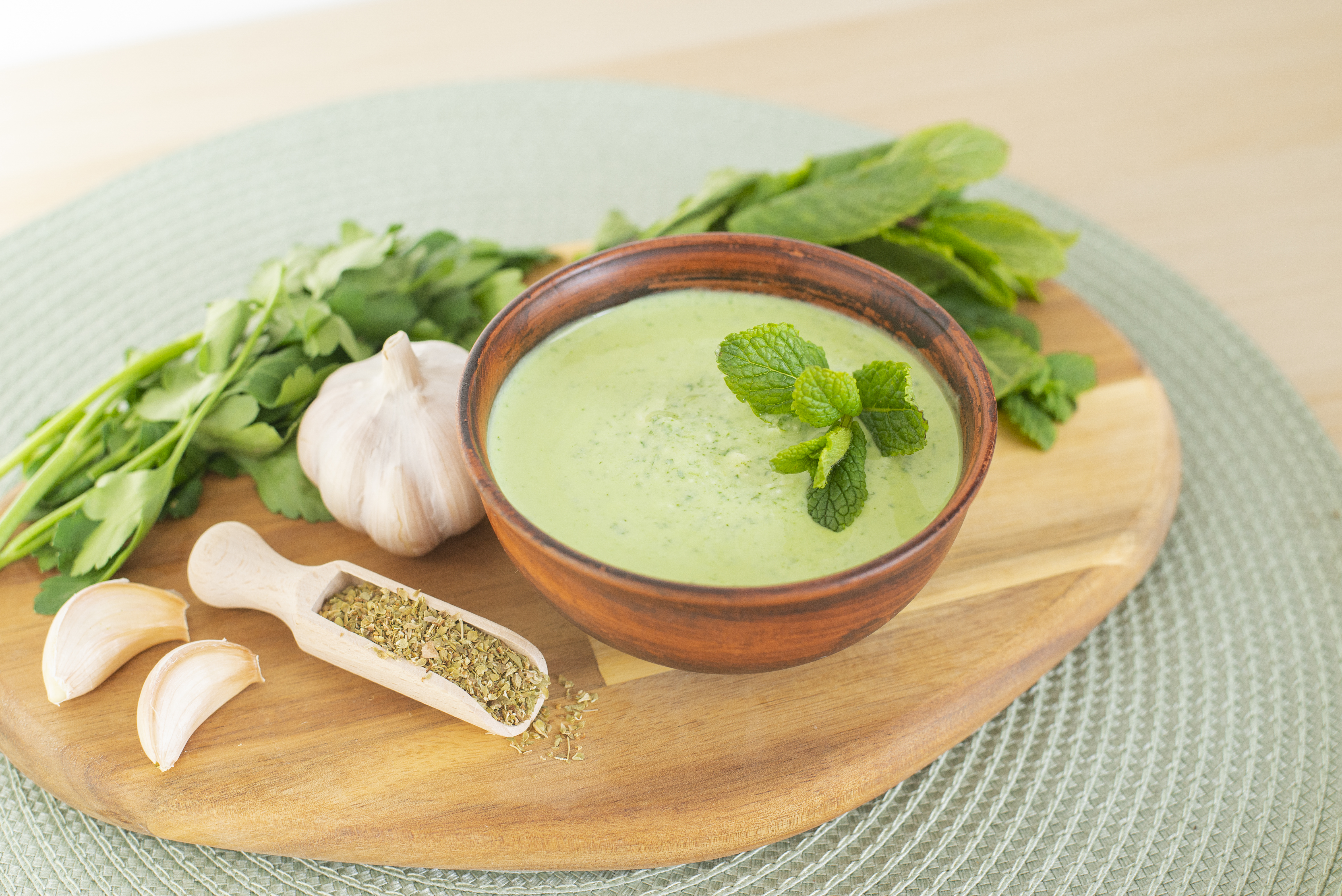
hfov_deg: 39.6
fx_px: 1865
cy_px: 448
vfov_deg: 27.0
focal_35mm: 50
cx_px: 671
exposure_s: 1/125
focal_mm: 50
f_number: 4.5
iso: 500
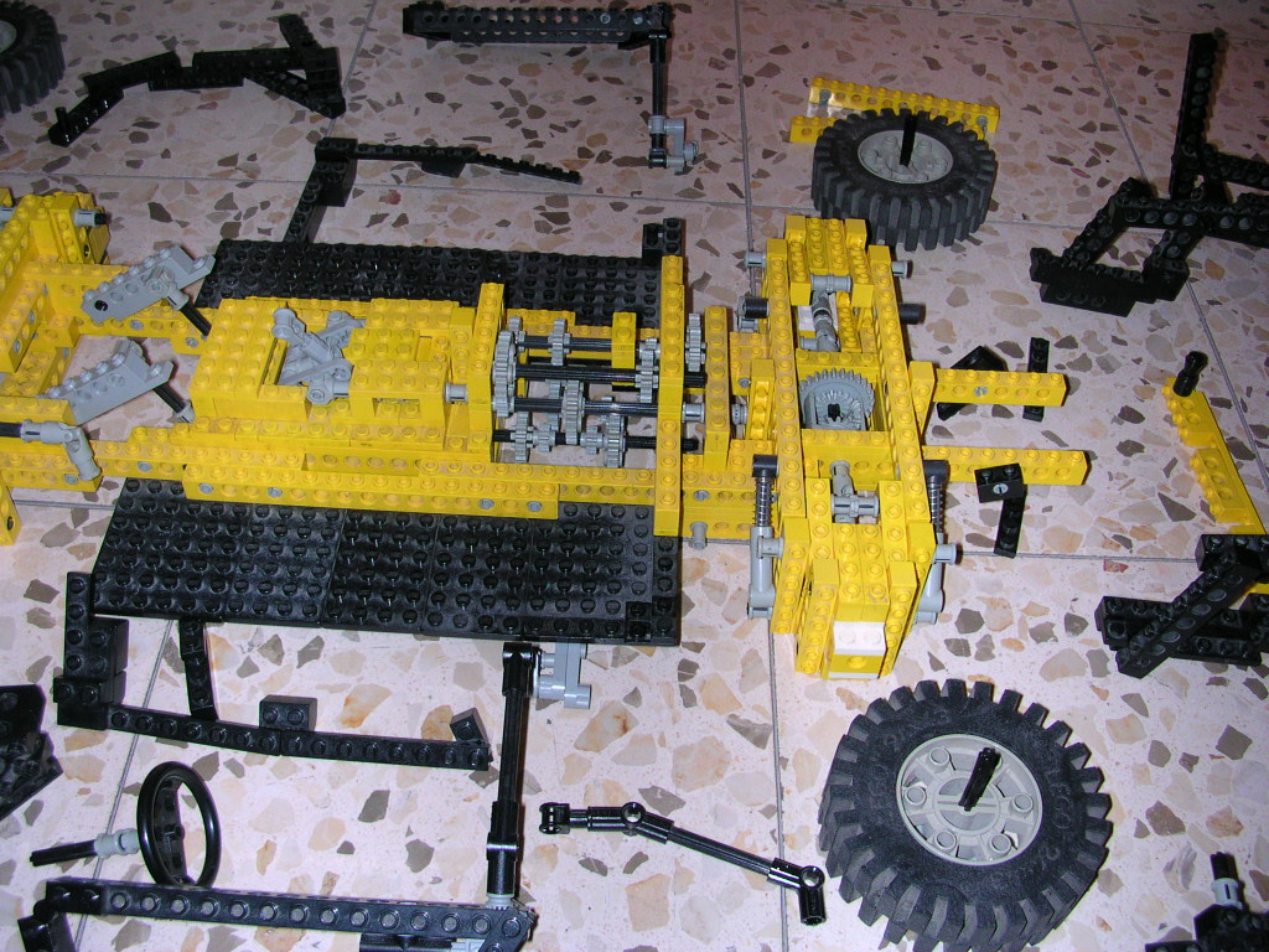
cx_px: 634
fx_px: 1356
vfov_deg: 38.7
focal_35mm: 37
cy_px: 476
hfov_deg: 50.1
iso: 100
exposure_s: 1/60
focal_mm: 5.6
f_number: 2.7
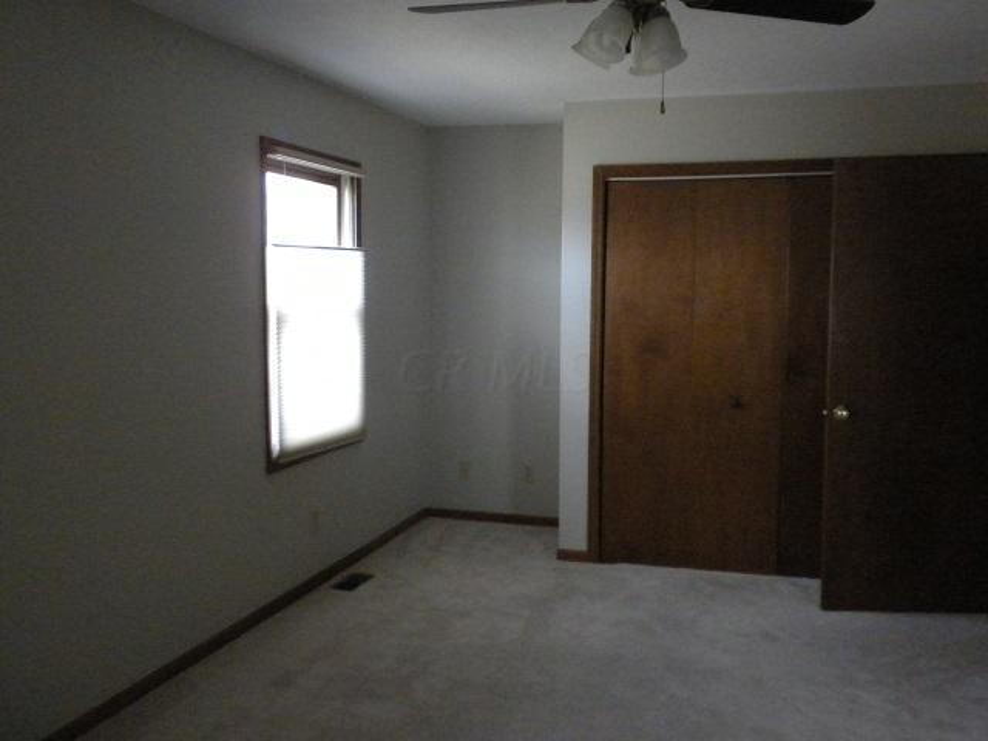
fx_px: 1056
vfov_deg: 38.7
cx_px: 494
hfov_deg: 50.1
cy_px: 370
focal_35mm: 37
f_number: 3.5
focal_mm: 6.6
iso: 800
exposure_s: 1/114
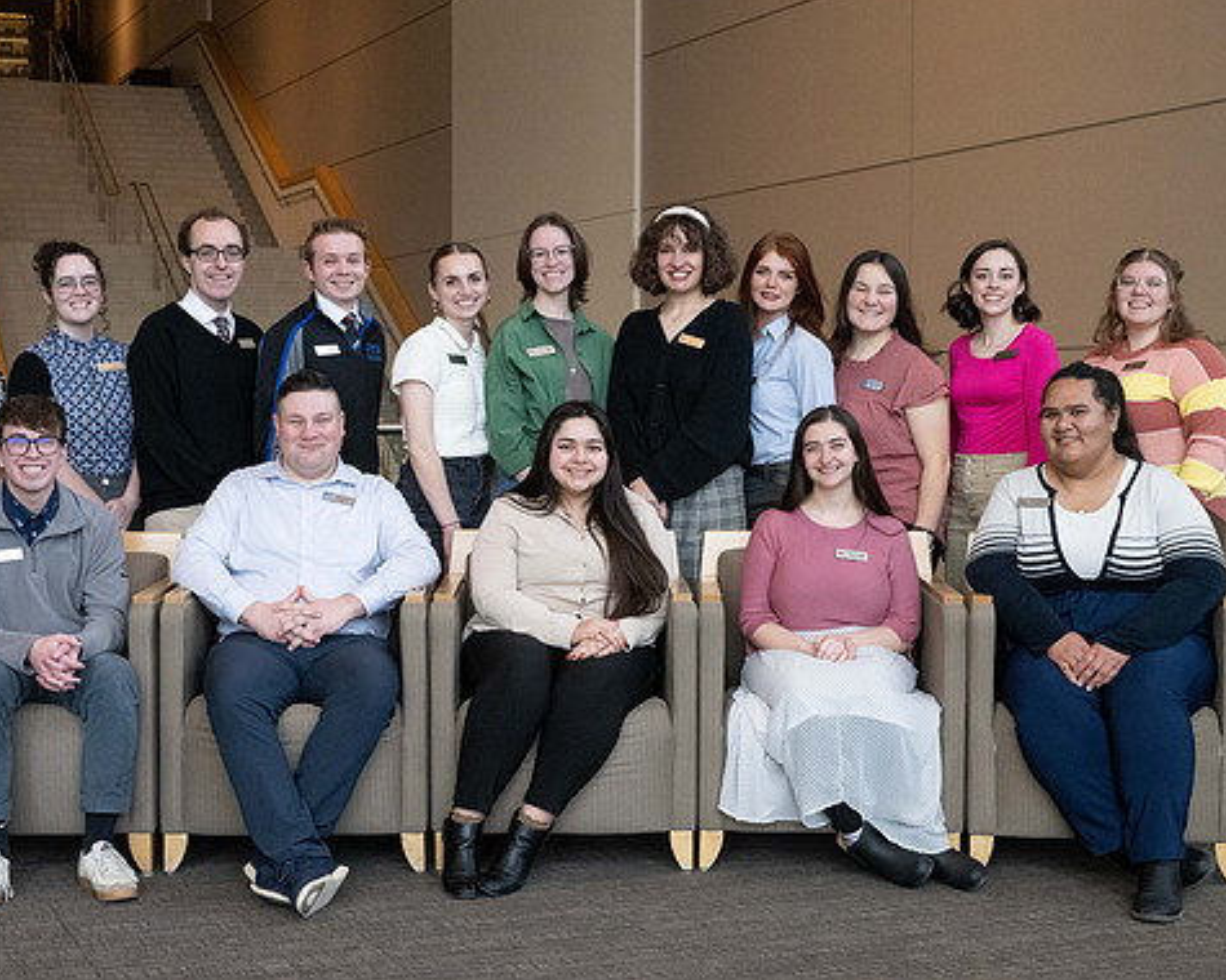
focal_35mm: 59
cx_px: 544
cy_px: 481
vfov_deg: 25.8
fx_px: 2141
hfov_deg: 31.9
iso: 5000
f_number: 8
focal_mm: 43
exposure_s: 1/250
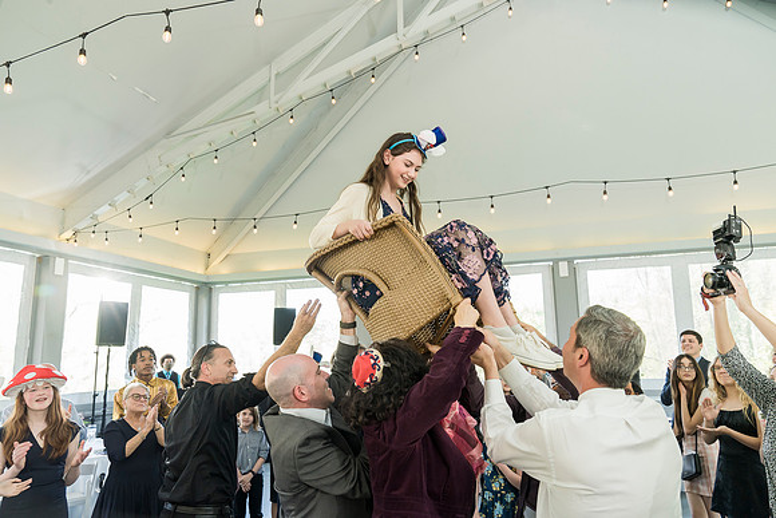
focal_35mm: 24
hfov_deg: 73.7
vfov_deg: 53.2
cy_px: 259
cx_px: 388
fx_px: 517
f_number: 4.5
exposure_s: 1/200
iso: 1250
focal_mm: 24
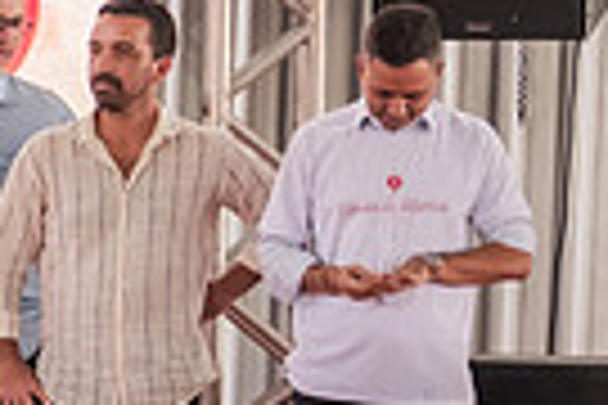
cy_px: 377
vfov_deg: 4.6
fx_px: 5083
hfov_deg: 6.6
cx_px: -728
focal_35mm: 301
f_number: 2.8
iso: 800
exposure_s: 1/200
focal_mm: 44.1
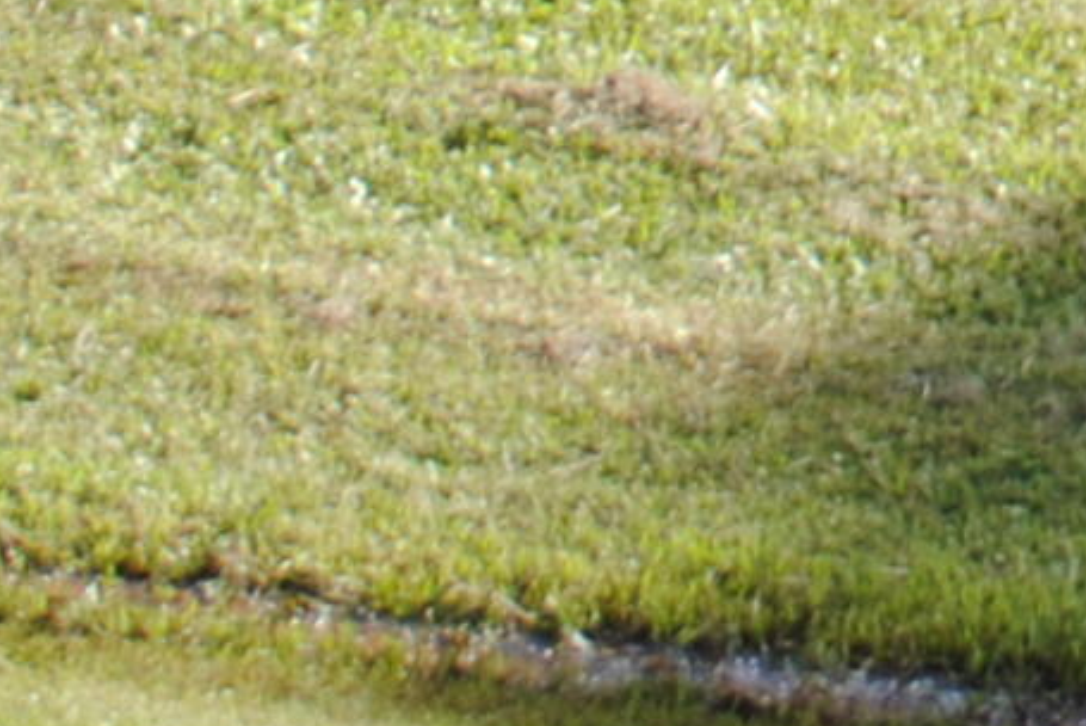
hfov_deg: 9.8
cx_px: 1967
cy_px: -1488
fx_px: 5977
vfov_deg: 6.3
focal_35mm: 198
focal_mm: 20
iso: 100
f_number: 7.1
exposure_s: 1/200
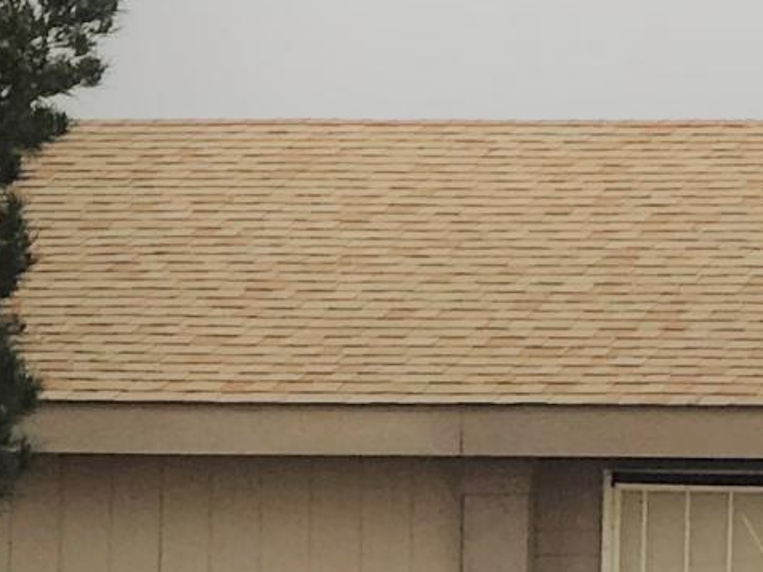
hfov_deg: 5.5
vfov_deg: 4.1
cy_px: 22
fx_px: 7913
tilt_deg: +5.2
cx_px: 1228
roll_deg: -1.0
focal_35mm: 359
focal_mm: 6.6
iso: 20
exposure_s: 1/1623
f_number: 2.8
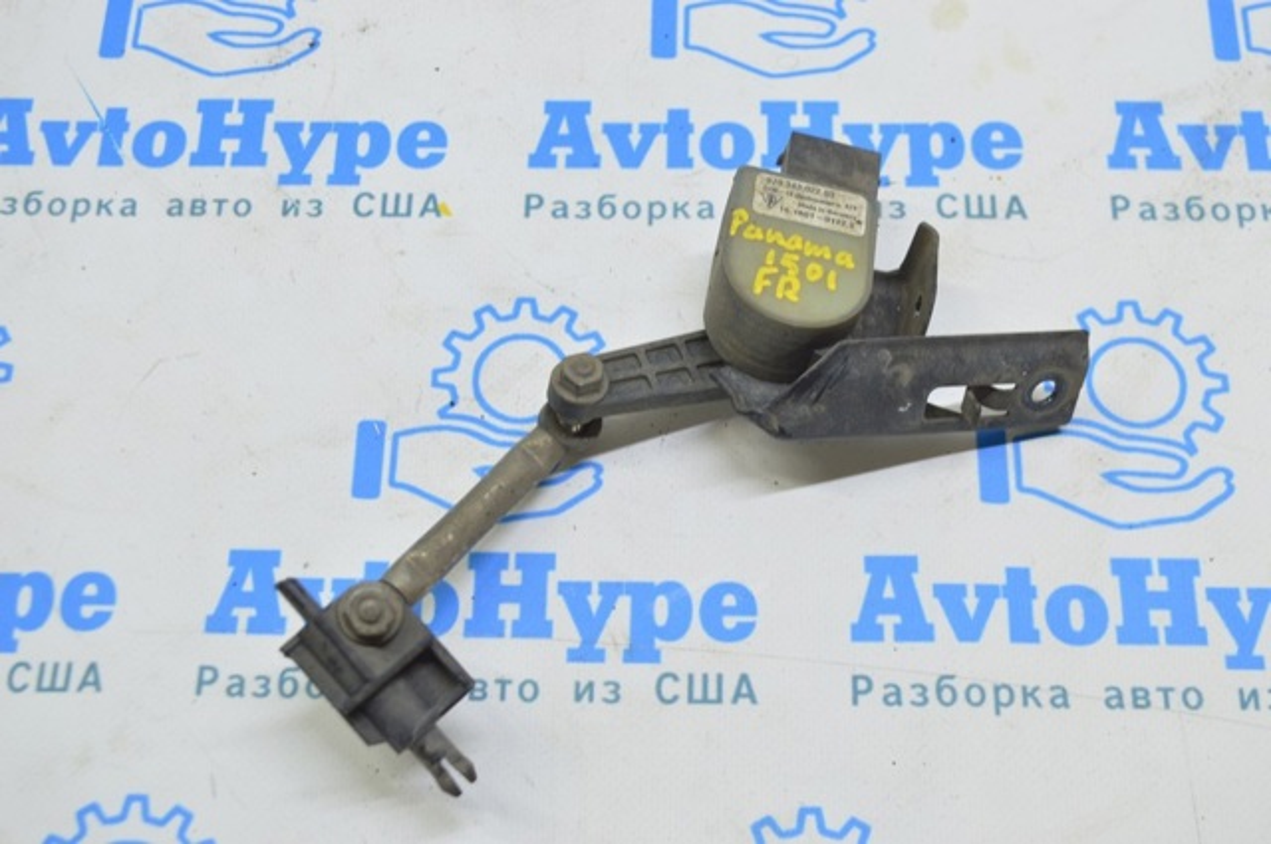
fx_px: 1640
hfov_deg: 42.4
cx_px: 636
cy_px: 422
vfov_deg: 28.9
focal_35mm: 46
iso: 400
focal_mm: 31
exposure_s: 1/20
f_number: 5.6
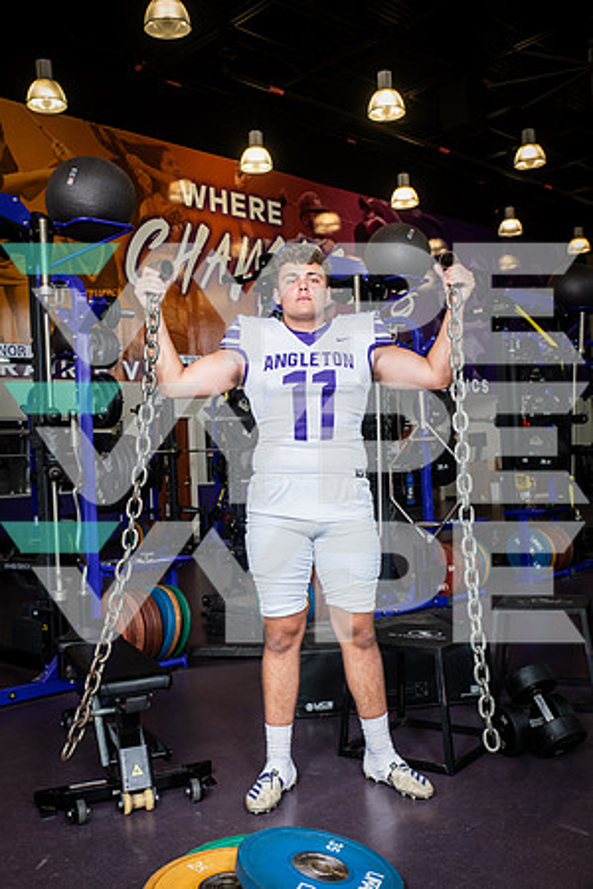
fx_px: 889
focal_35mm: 36
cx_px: 296
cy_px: 444
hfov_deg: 36.9
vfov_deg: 53.1
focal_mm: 36
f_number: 7.1
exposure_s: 1/250
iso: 800
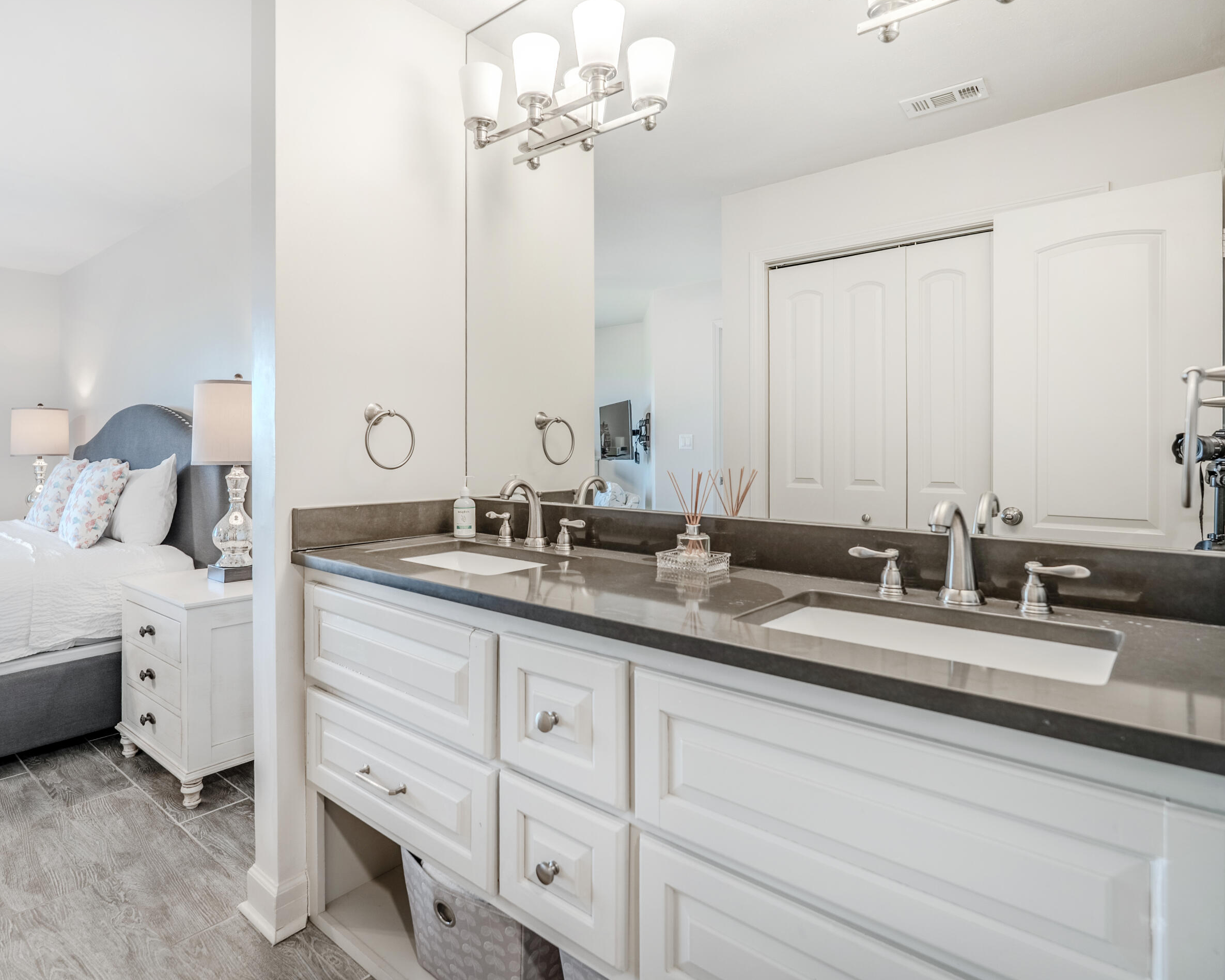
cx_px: 531
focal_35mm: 20
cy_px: 468
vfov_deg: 69.2
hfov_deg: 81.1
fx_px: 710
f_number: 8
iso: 200
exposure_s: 1/160
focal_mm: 16.5
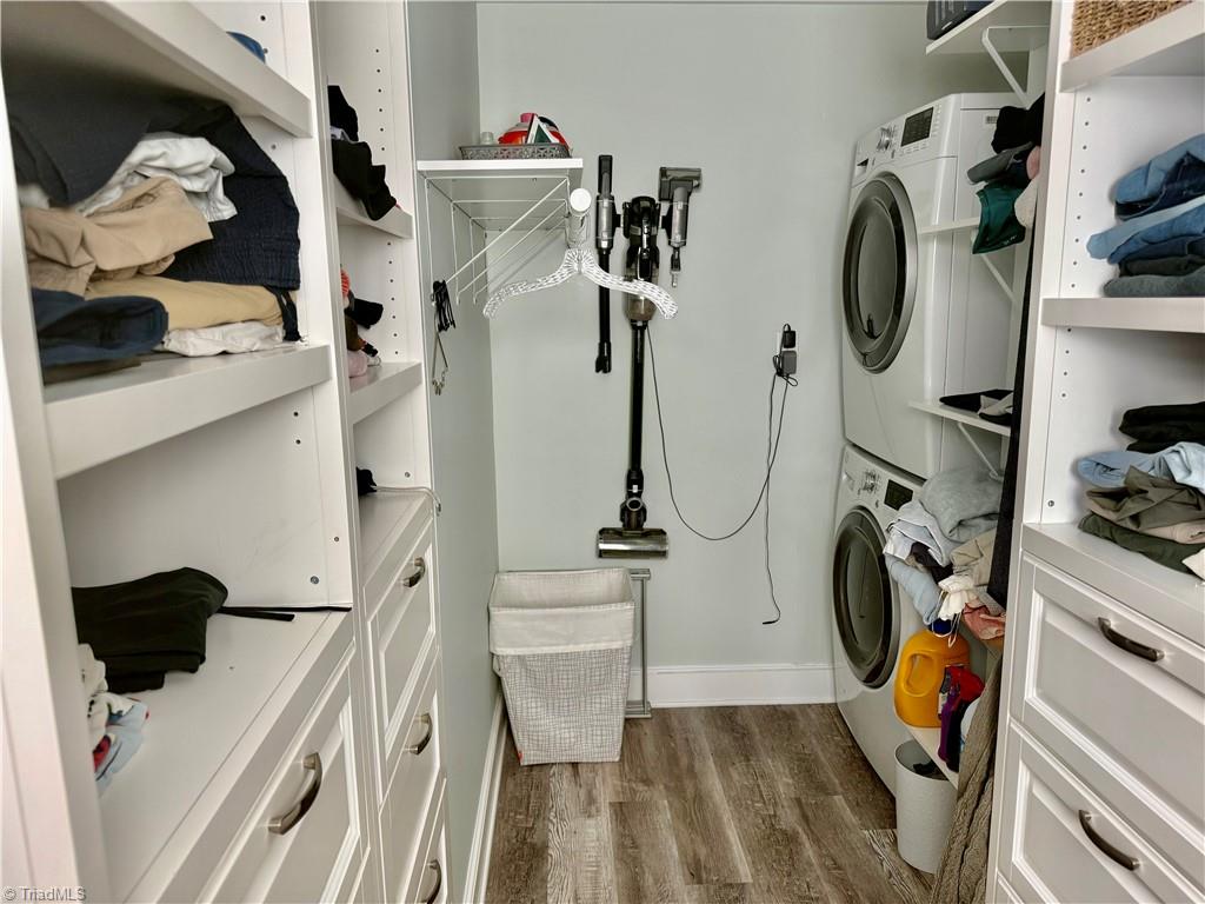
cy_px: 452
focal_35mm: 24
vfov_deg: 56.8
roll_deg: +0.6
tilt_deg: -10.5
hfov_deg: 71.6
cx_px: 602
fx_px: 835
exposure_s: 1/120
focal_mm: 6.76
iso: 160
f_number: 1.78
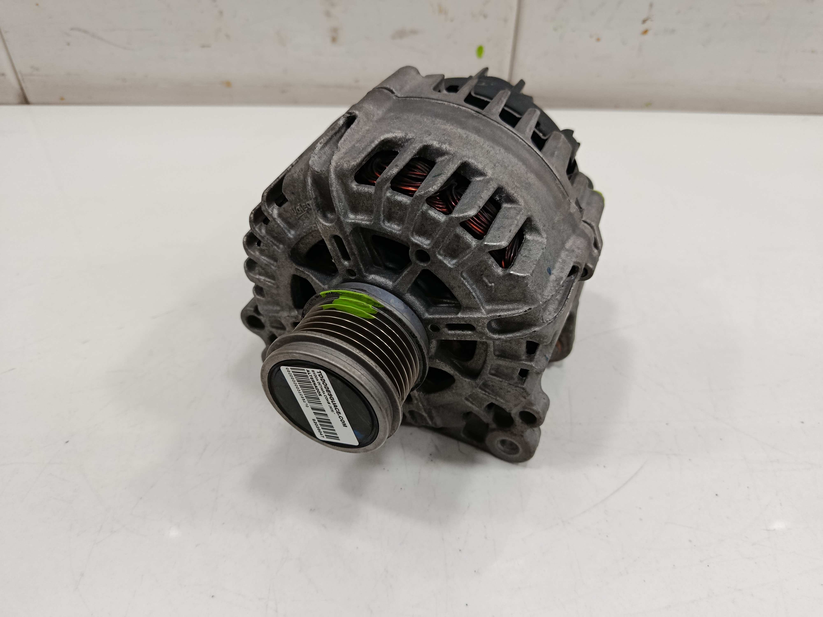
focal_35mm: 24
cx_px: 412
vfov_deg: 56.8
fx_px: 571
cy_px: 308
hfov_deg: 71.6
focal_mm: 5.24
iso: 1083
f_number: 1.7
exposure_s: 1/100
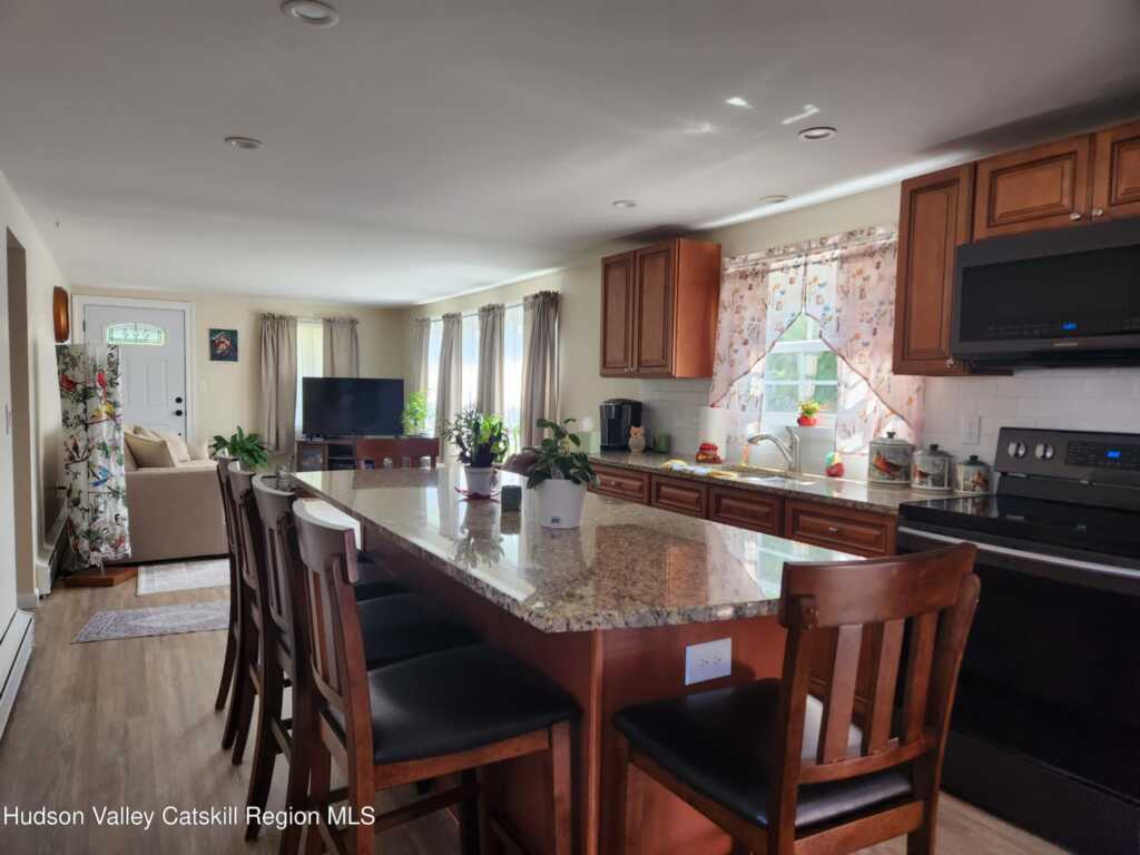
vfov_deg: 58.9
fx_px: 757
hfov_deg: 73.9
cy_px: 428
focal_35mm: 23
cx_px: 570
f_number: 1.8
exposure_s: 1/180
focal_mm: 5.4
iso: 125
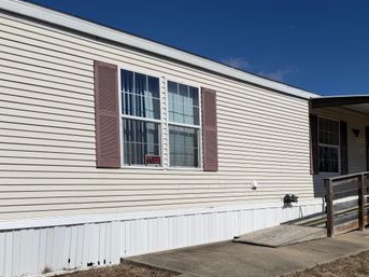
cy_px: 188
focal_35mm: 35
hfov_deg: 52.1
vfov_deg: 40.1
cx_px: 230
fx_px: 373
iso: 80
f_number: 1.78
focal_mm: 6.76
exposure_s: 1/22727
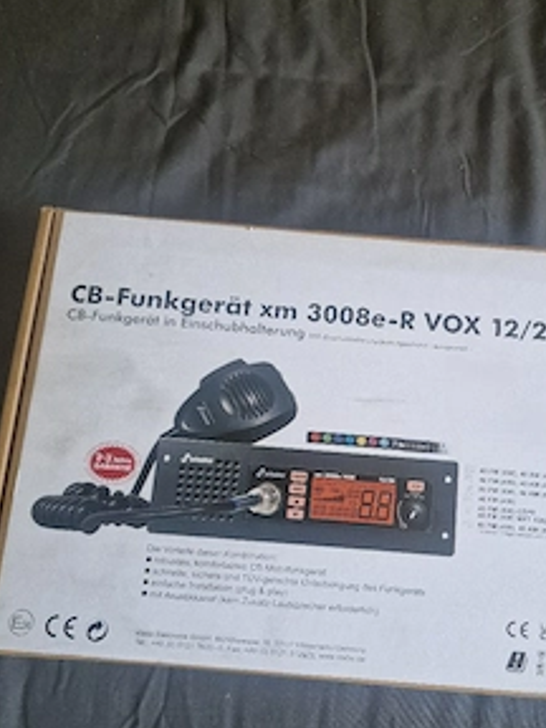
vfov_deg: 56.4
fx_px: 673
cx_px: 356
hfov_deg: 43.6
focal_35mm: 32
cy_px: 432
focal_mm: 6.4
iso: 500
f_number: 1.8
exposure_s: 1/100
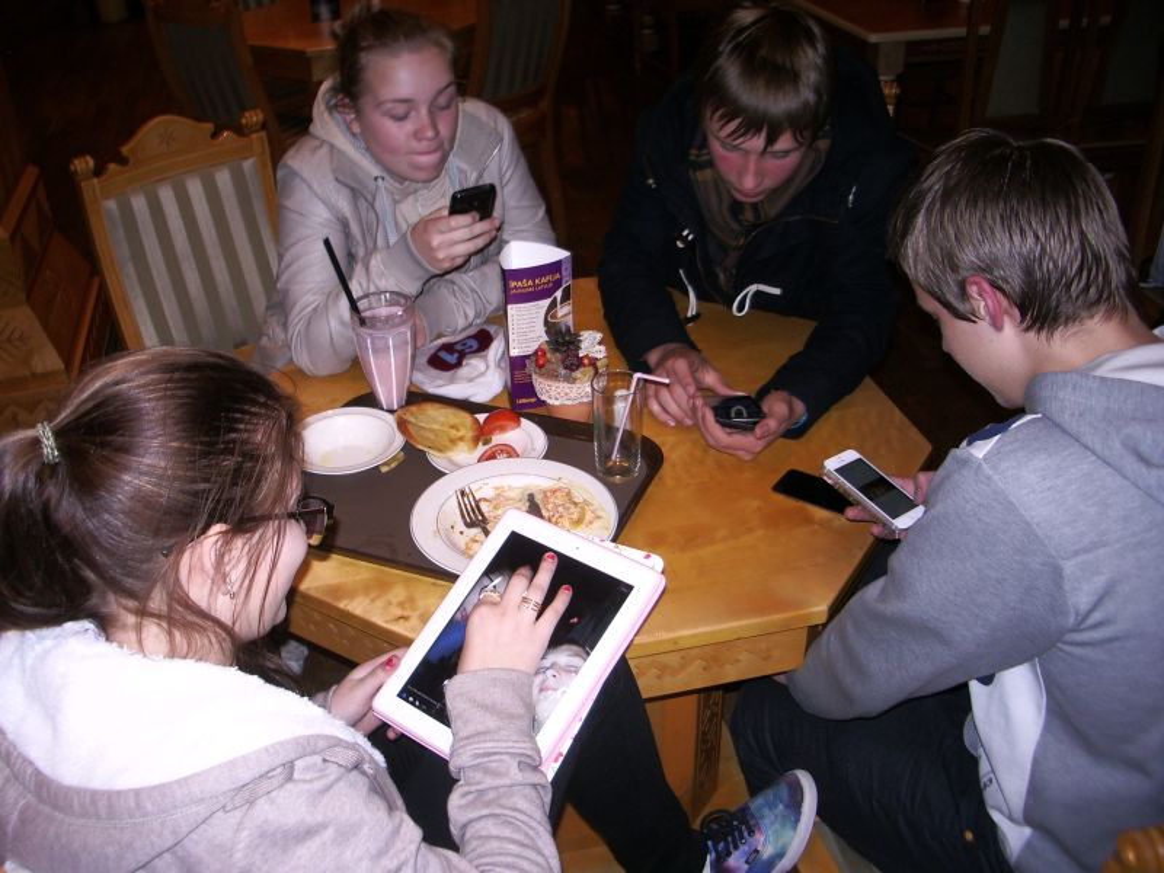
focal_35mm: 35
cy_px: 436
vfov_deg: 40.7
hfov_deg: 52.6
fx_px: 1177
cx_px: 582
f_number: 2.6
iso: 100
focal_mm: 5.8
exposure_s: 1/40
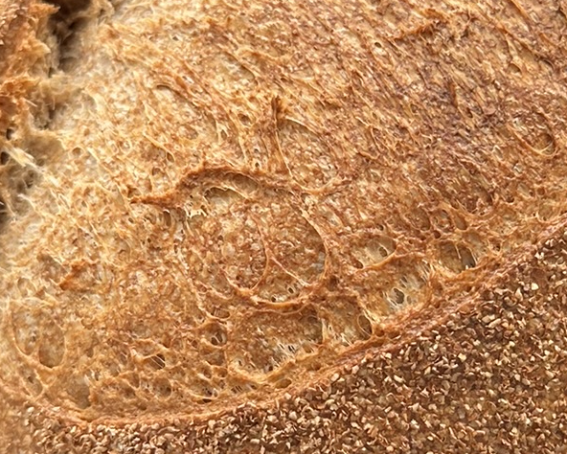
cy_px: 248
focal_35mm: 81
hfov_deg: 23.4
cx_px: 411
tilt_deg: -57.7
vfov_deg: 19.0
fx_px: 1360
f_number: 1.78
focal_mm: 6.86
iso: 80
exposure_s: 1/120
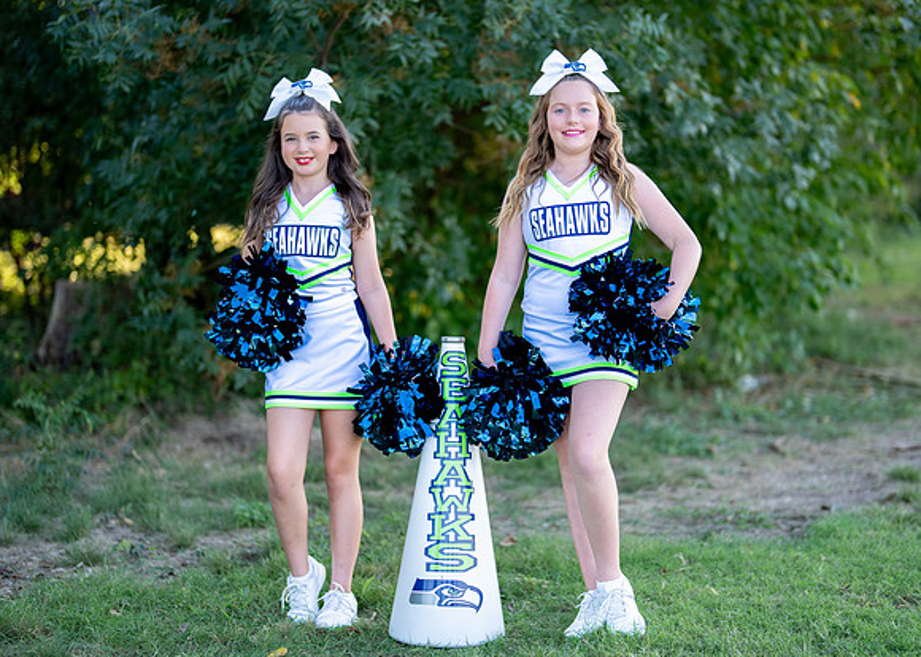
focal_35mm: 67
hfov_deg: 29.6
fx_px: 1745
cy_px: 316
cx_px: 487
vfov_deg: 21.3
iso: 125
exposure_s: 1/1250
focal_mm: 50
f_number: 1.2
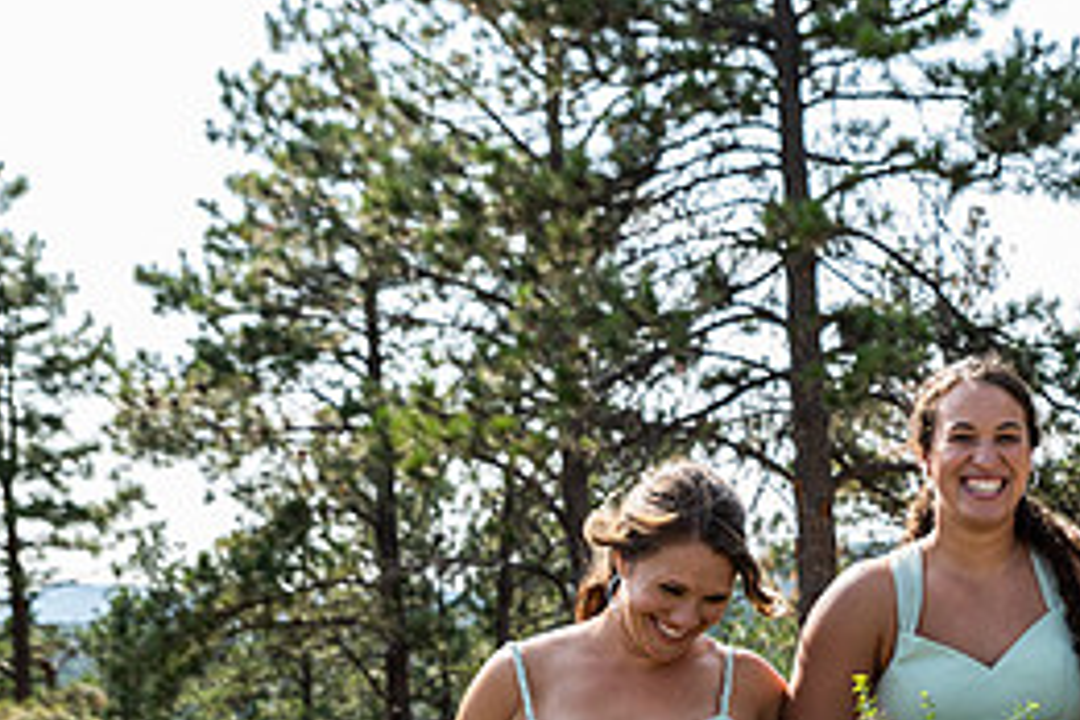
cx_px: 1142
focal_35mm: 69
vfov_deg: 19.2
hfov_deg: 27.2
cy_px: 697
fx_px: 2070
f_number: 4.5
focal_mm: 31
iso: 80
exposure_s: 1/160
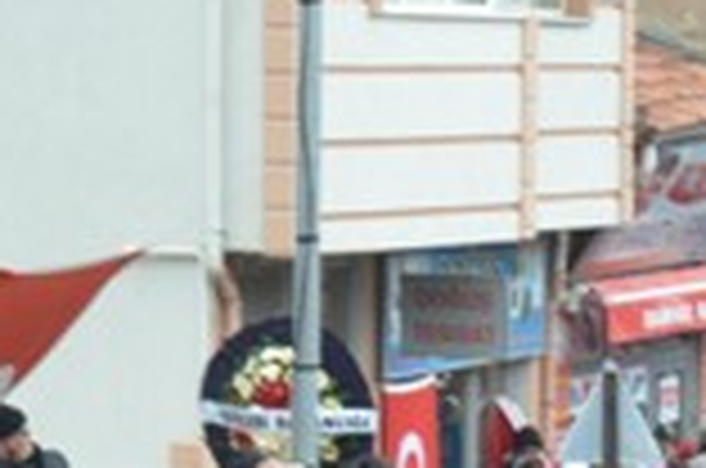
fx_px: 5734
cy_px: 855
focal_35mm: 293
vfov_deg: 4.6
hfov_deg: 7.0
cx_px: 985
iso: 500
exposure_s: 1/100
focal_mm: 48
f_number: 5
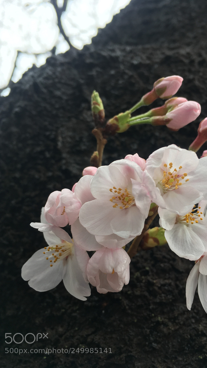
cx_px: 130
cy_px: 183
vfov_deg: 61.0
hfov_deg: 36.5
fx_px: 312
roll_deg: -19.3
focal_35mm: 32
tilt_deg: +40.8
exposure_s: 1/185
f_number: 2.2
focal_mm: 4.15
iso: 25
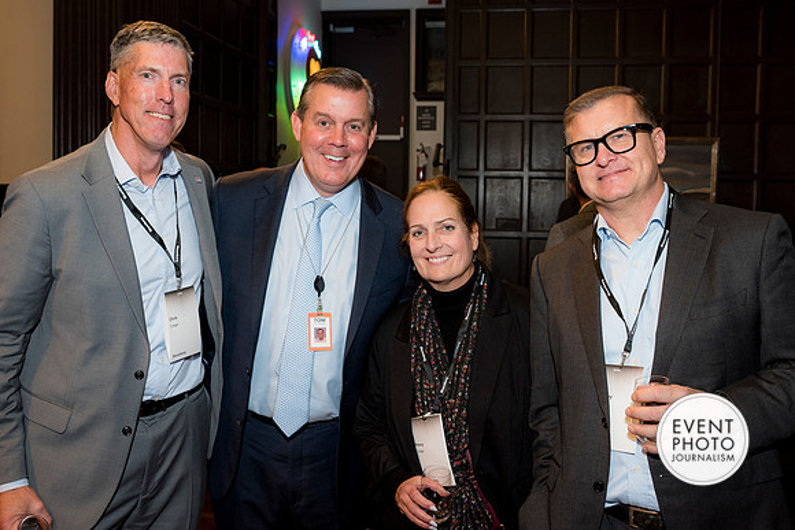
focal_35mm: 38
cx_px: 395
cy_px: 257
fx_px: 838
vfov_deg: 35.1
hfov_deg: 50.8
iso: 800
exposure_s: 1/125
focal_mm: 31
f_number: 5
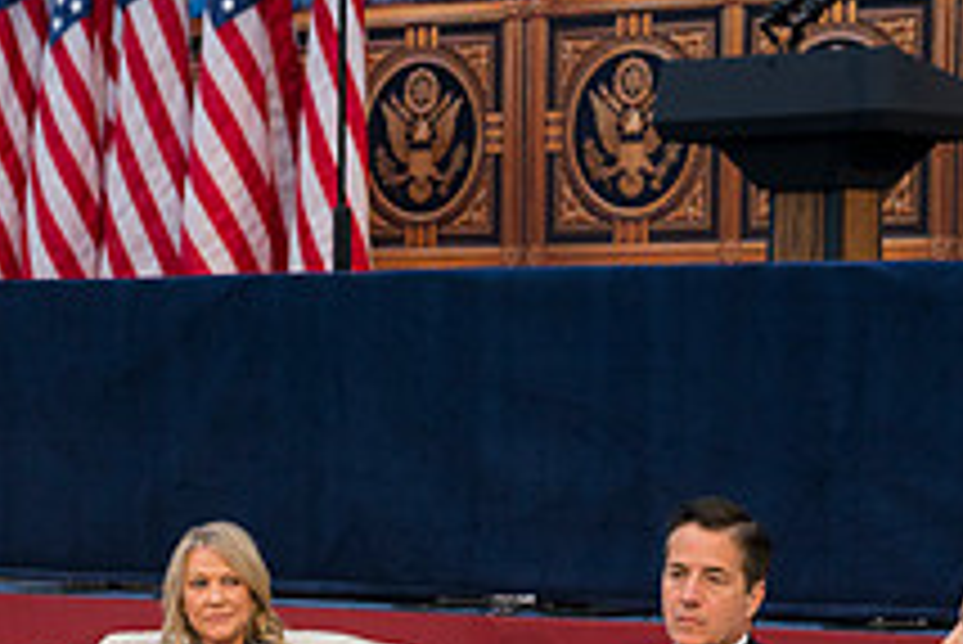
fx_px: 4925
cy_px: 673
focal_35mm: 184
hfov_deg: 11.1
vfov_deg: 7.4
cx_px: 148
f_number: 4
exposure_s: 1/160
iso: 400
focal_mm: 68
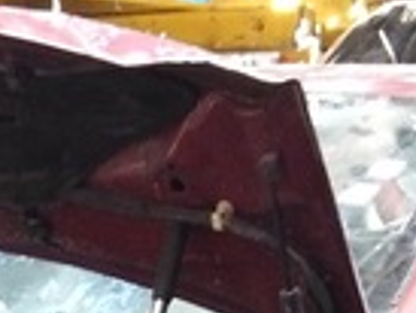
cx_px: 36
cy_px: 580
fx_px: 1419
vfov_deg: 11.6
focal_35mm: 118
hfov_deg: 16.4
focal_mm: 3.46
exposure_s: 1/20
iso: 552
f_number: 2.2
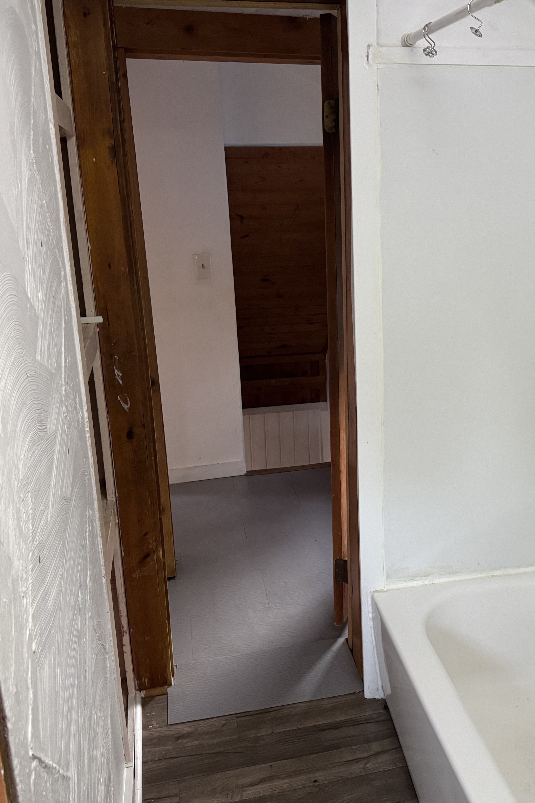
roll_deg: +1.2
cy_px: 404
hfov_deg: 38.5
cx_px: 351
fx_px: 758
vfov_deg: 55.8
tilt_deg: -18.4
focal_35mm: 34
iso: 640
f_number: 1.78
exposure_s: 1/60
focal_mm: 6.76
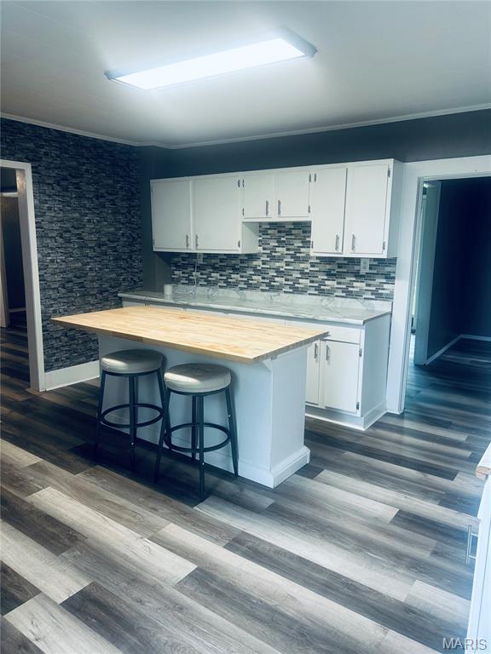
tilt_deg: -10.5
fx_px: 492
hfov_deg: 53.1
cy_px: 327
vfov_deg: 67.3
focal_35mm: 26
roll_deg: -0.8
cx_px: 246
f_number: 1.5
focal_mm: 5.7
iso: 64
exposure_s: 1/63
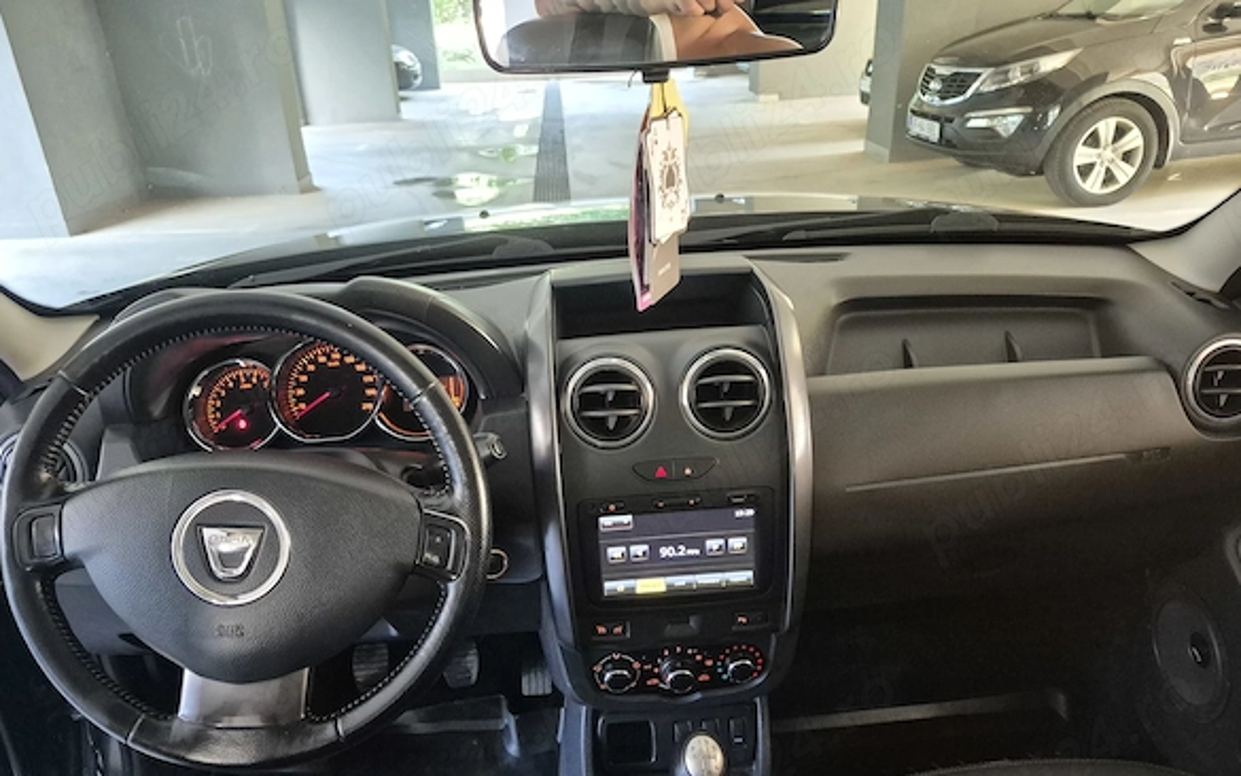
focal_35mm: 25
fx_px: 846
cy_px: 475
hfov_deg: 72.5
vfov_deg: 48.9
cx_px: 609
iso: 2000
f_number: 1.8
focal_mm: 5.4
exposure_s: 1/100
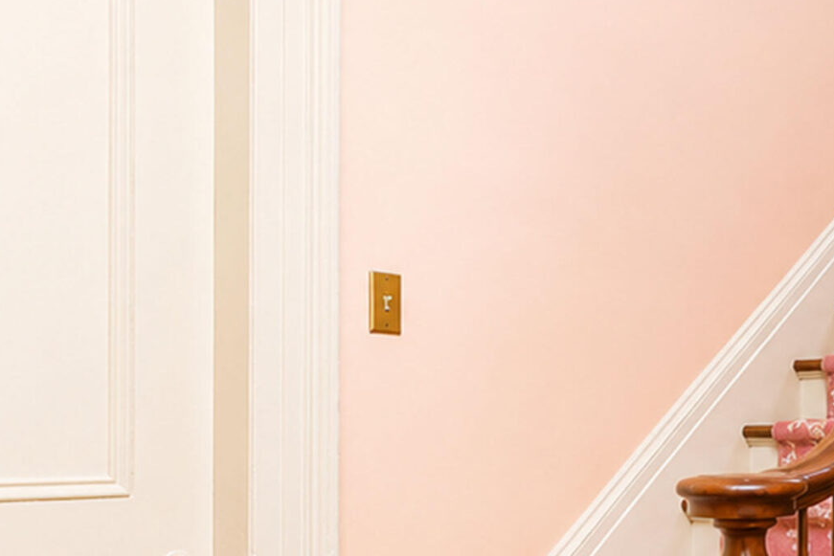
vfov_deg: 28.2
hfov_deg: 37.9
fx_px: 1089
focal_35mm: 47
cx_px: 810
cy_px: 431
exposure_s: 1/2
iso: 64
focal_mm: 16
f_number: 4
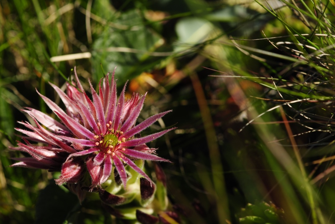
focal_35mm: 128
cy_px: 112
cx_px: 168
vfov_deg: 10.8
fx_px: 1188
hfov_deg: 16.0
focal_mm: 85
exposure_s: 1/250
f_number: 8
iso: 100
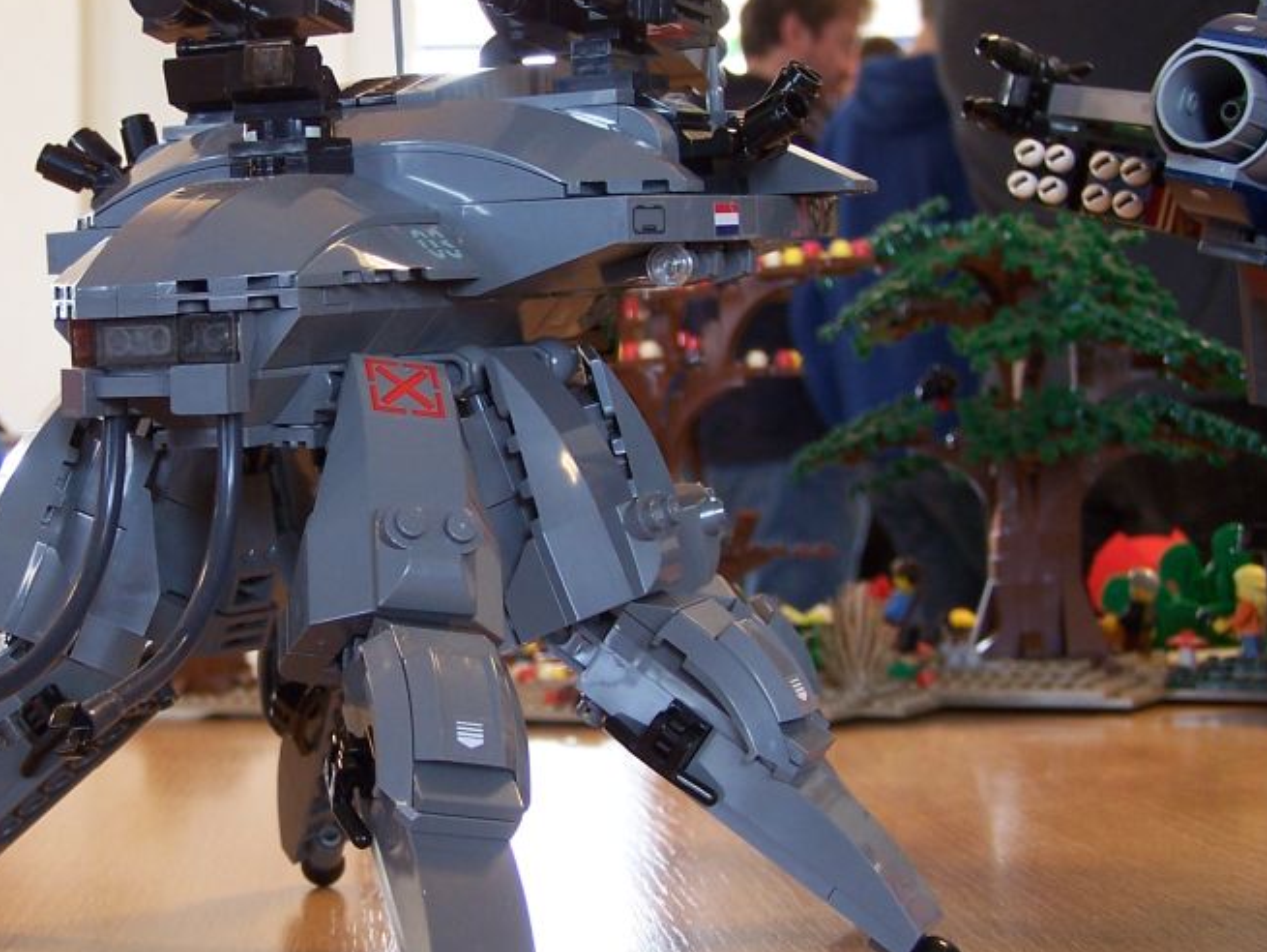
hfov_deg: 25.7
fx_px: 2747
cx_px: 360
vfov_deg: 19.7
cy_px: 441
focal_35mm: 75
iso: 80
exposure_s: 1/8
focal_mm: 8
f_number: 3
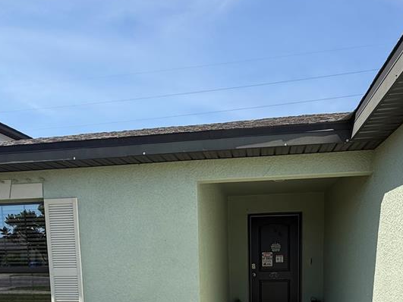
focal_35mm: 27
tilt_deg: -4.9
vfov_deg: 45.7
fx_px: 314
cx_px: 227
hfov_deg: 65.1
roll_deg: +0.7
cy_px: 281
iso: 50
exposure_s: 1/1167
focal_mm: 2.22
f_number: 2.2
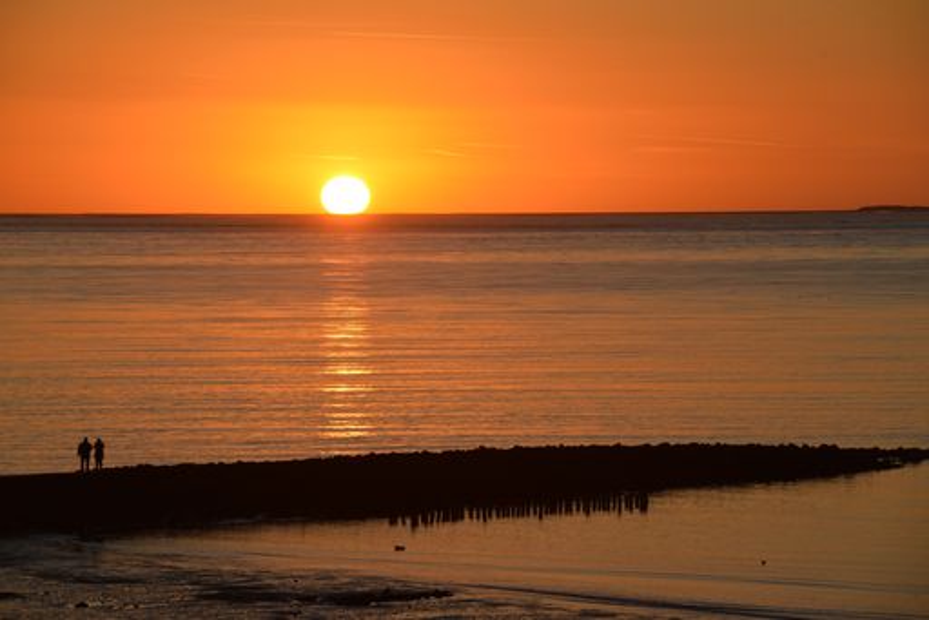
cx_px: 464
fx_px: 5164
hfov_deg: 10.3
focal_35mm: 200
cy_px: 310
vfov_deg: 6.9
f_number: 11
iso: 200
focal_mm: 200
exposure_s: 1/400
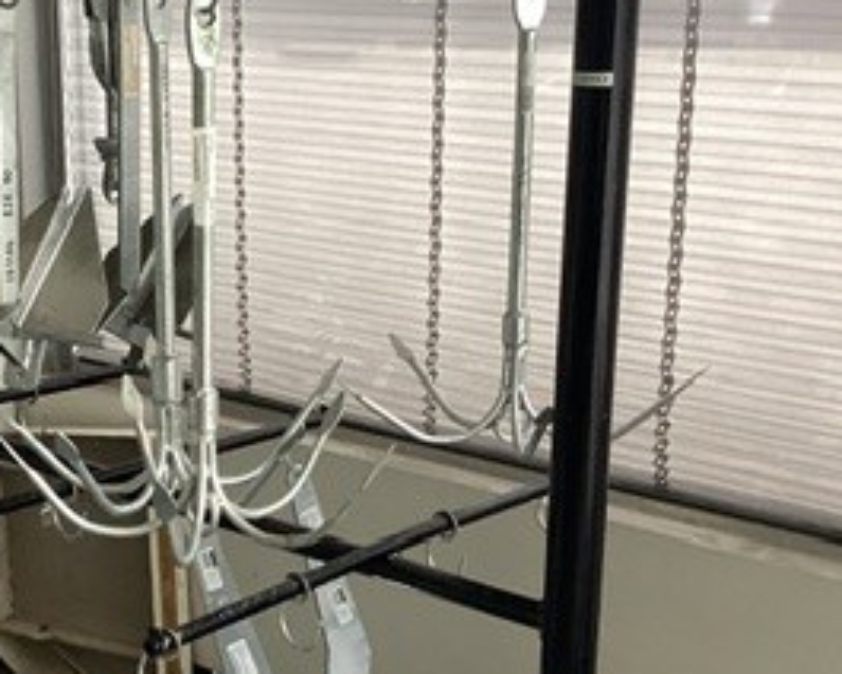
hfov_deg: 25.7
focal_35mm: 73
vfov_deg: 20.8
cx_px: 210
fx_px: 1819
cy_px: 518
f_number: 2.4
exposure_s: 1/50
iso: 160
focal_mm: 3.3
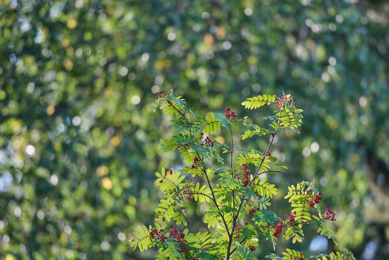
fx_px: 6484
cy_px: 130
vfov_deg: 2.3
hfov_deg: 3.4
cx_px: 194
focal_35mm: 600
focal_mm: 400
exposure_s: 1/120
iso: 200
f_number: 4.5
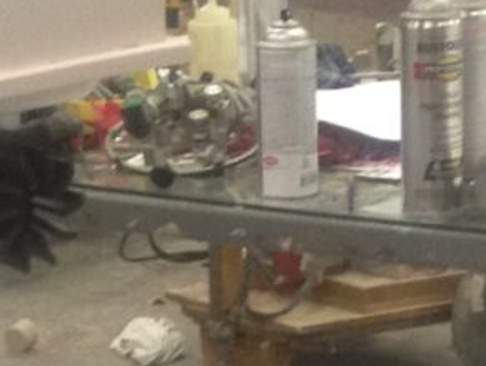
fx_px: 3458
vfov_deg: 5.7
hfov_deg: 8.0
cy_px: 1033
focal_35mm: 246
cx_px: 240
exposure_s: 1/20
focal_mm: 4.28
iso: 125
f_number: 2.4
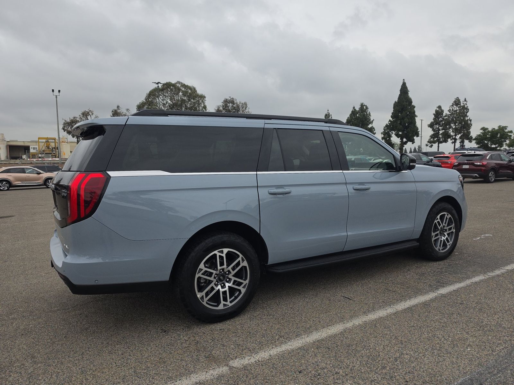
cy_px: 192
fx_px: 342
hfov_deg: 73.9
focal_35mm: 23
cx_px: 257
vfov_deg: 58.9
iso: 63
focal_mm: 6.5
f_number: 1.4
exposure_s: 1/1784
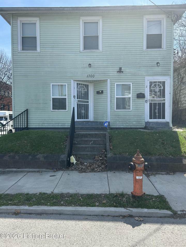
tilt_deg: +2.3
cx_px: 93
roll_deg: +0.1
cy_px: 124
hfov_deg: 53.1
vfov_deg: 67.3
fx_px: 186
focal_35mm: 26
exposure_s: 1/2457
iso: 50
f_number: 1.5
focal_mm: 5.7
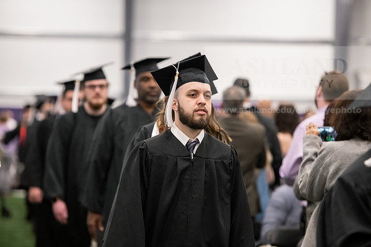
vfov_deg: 9.2
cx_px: 186
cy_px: 124
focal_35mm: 150
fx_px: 1546
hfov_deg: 13.7
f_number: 3.2
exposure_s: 1/200
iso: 3200
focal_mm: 150
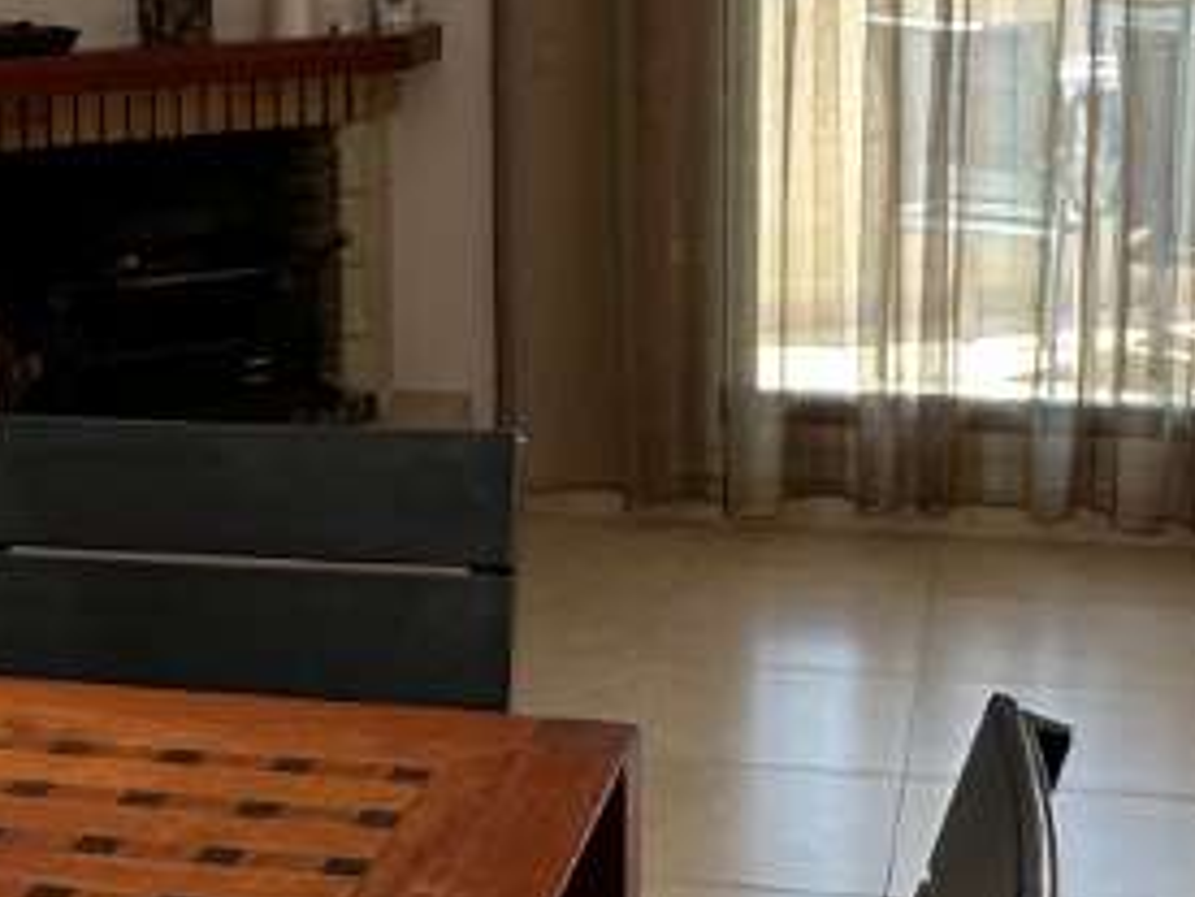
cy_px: 314
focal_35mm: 76
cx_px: 247
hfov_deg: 25.2
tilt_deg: -8.9
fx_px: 2624
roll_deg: +1.7
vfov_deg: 19.3
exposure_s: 1/99
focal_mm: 2.22
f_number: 2.2
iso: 100
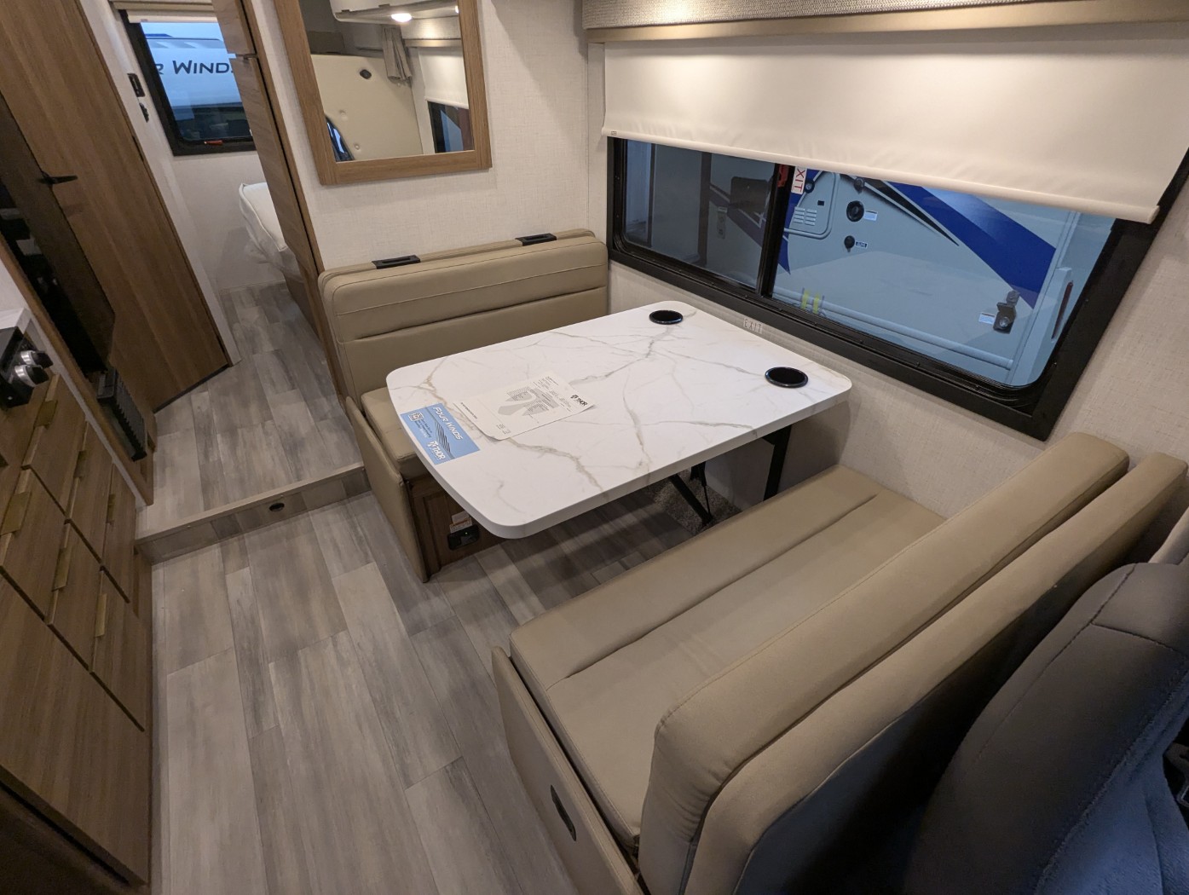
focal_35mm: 16
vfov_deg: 78.2
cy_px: 448
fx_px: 550
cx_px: 594
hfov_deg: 94.4
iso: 284
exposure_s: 1/106
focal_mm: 2.35
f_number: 2.2
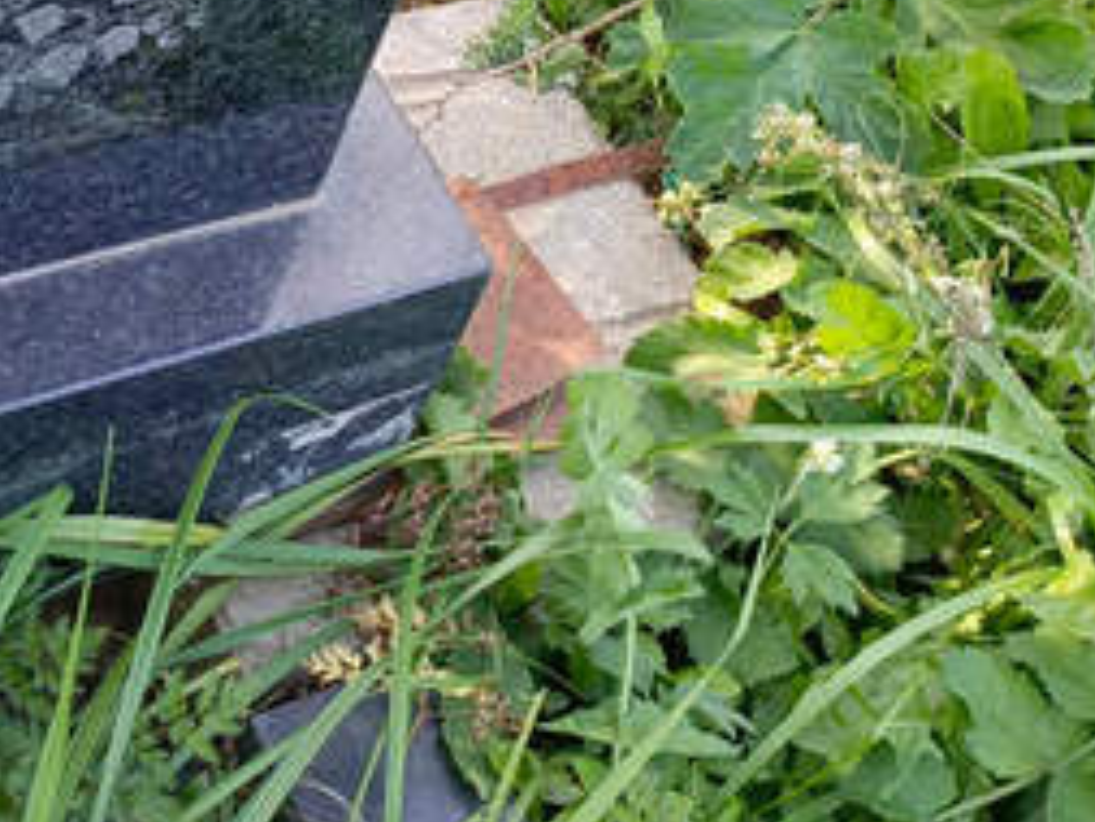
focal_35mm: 79
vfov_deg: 17.8
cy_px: -156
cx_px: 169
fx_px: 2500
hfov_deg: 24.2
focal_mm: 4.76
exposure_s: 1/120
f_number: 1.69
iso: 222
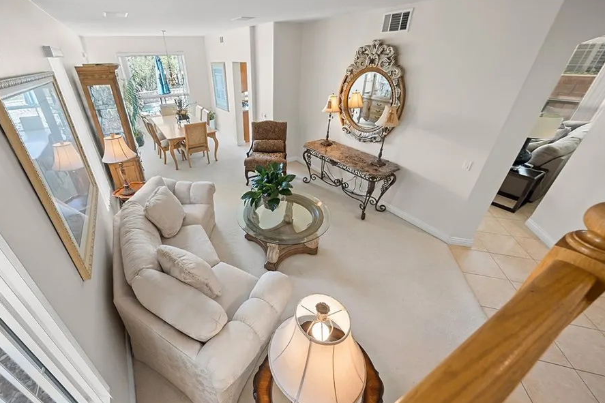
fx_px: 252
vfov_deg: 77.2
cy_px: 191
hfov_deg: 99.7
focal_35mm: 15
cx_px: 260
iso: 800
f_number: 5
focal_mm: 13
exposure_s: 1/20
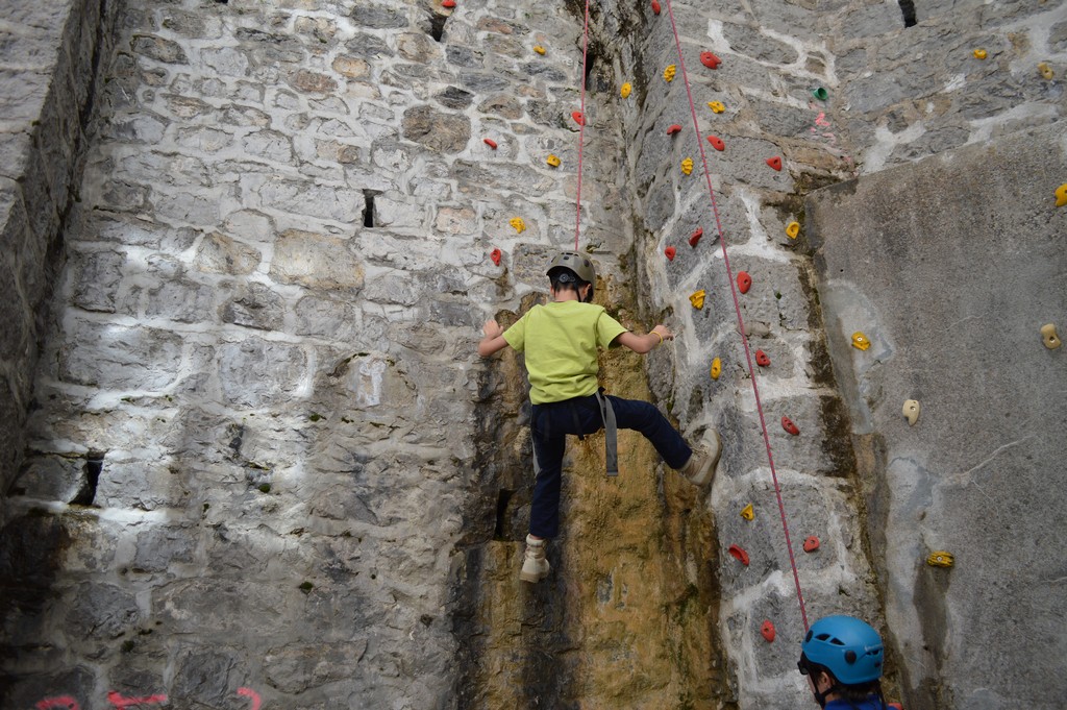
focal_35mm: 27
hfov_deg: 67.4
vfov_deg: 47.9
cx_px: 534
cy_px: 355
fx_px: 800
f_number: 3.5
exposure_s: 1/640
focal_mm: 18
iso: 220
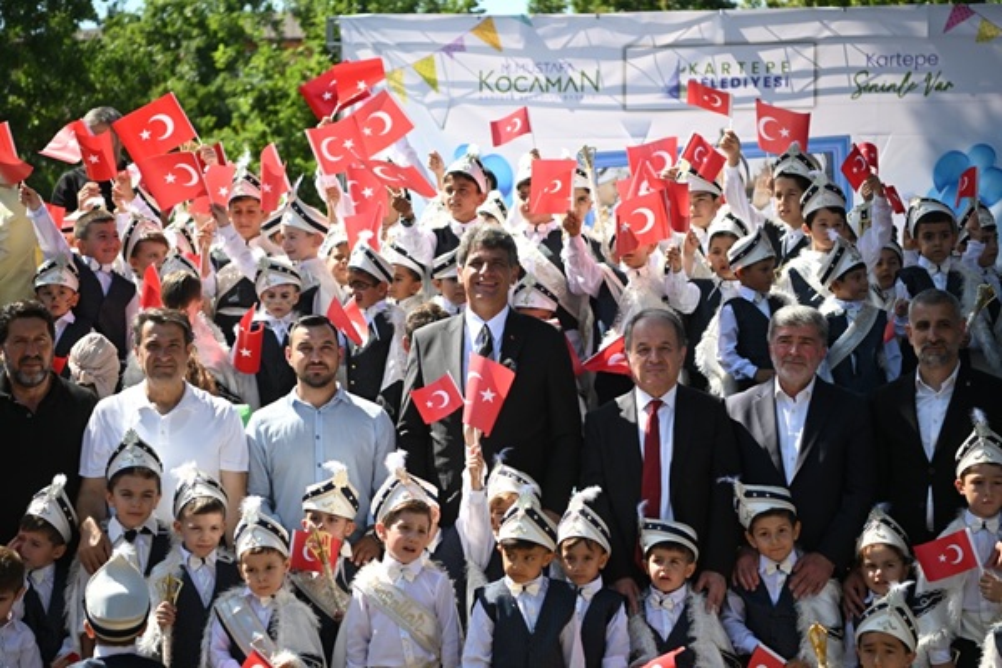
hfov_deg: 28.8
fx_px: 1948
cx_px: 501
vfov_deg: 19.5
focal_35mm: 70
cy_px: 334
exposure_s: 1/2500
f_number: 2.8
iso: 400
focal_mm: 70
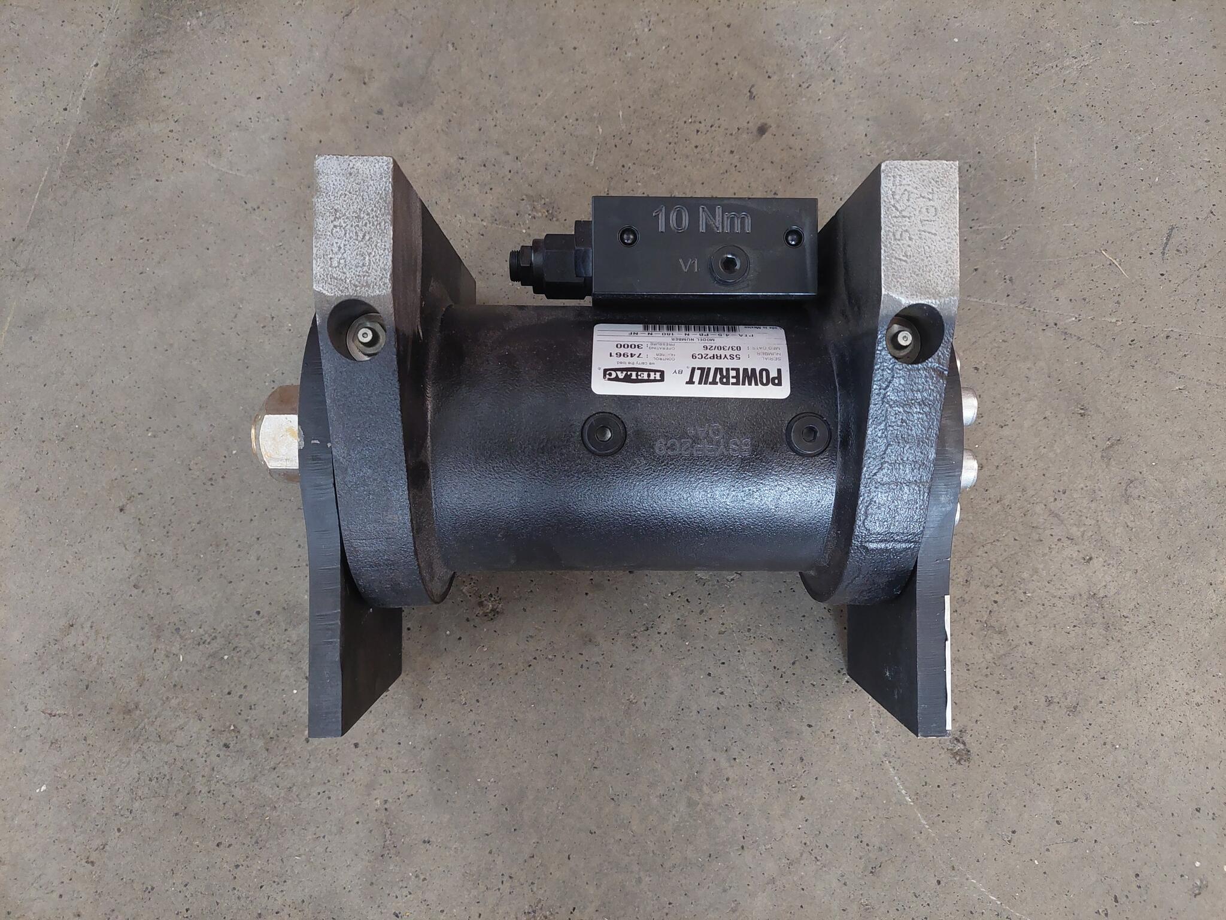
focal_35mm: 24
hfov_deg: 71.6
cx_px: 613
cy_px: 460
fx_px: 850
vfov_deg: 56.8
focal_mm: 5.23
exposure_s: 1/24
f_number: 1.8
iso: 640
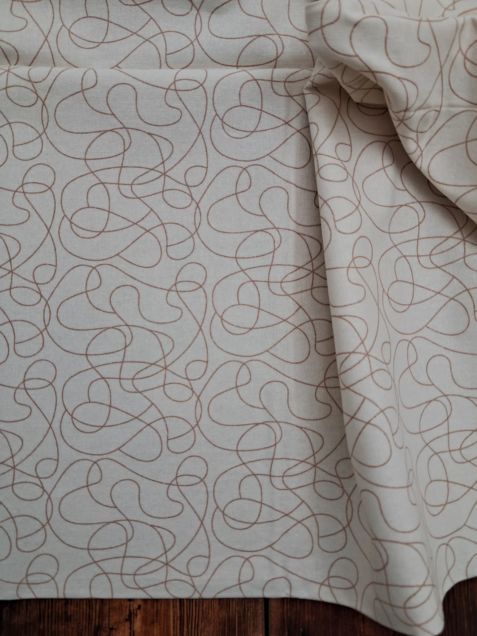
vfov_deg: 65.3
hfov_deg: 51.4
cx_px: 238
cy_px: 318
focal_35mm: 27
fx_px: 496
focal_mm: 4
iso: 50
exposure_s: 1/100
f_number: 1.8
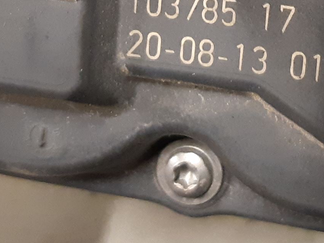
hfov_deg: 29.7
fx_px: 590
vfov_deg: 21.9
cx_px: 281
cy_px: -31
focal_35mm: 63
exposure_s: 1/25
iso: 320
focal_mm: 3.93
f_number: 1.7
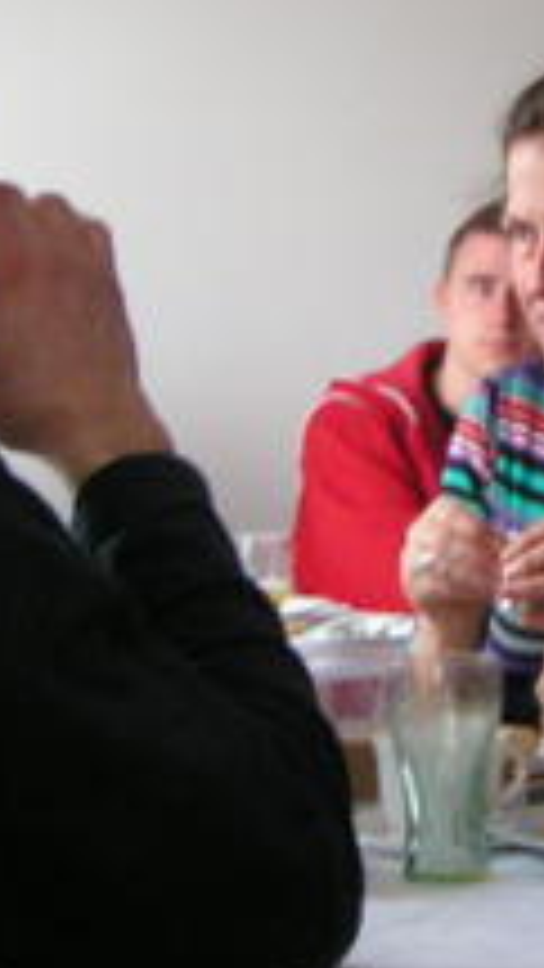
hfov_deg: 9.8
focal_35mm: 123
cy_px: 378
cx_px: 522
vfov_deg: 17.4
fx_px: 3153
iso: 200
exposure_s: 1/25
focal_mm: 5.8
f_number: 2.8
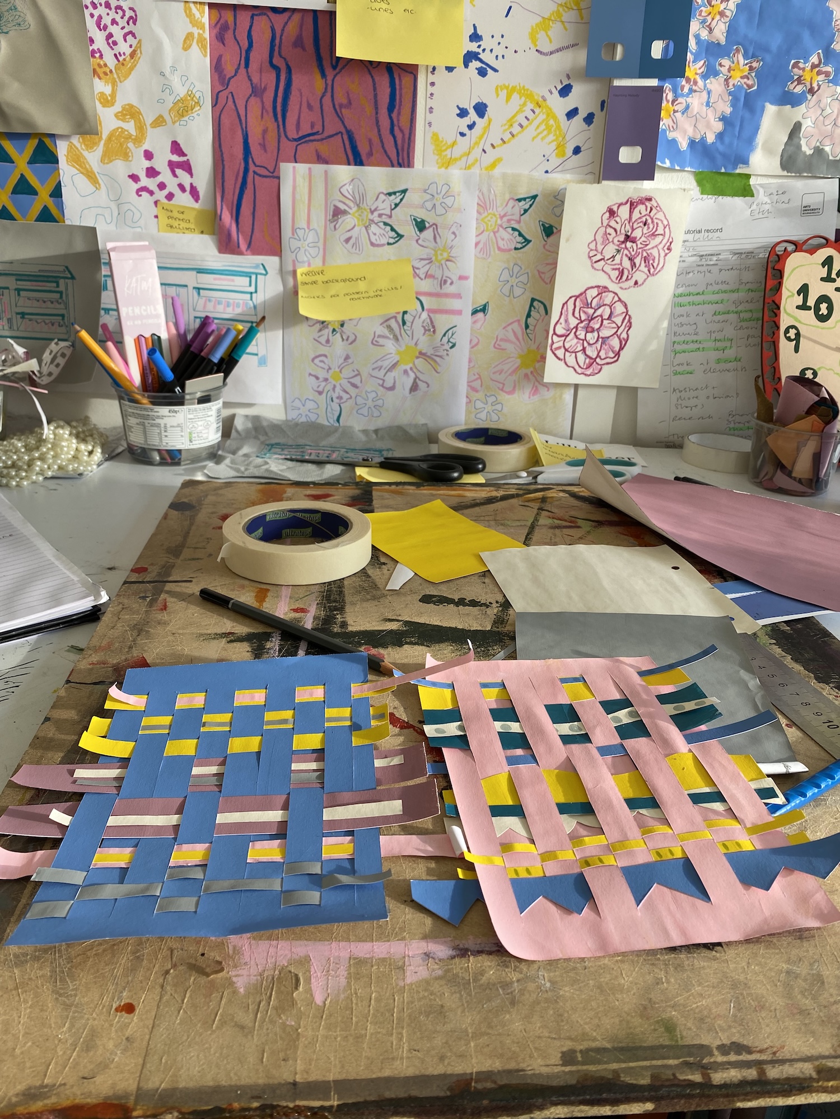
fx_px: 841
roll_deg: -3.0
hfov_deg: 53.1
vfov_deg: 67.3
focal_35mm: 26
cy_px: 560
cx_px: 420
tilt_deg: -22.9
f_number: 1.8
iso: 40
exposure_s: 1/121
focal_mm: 4.25
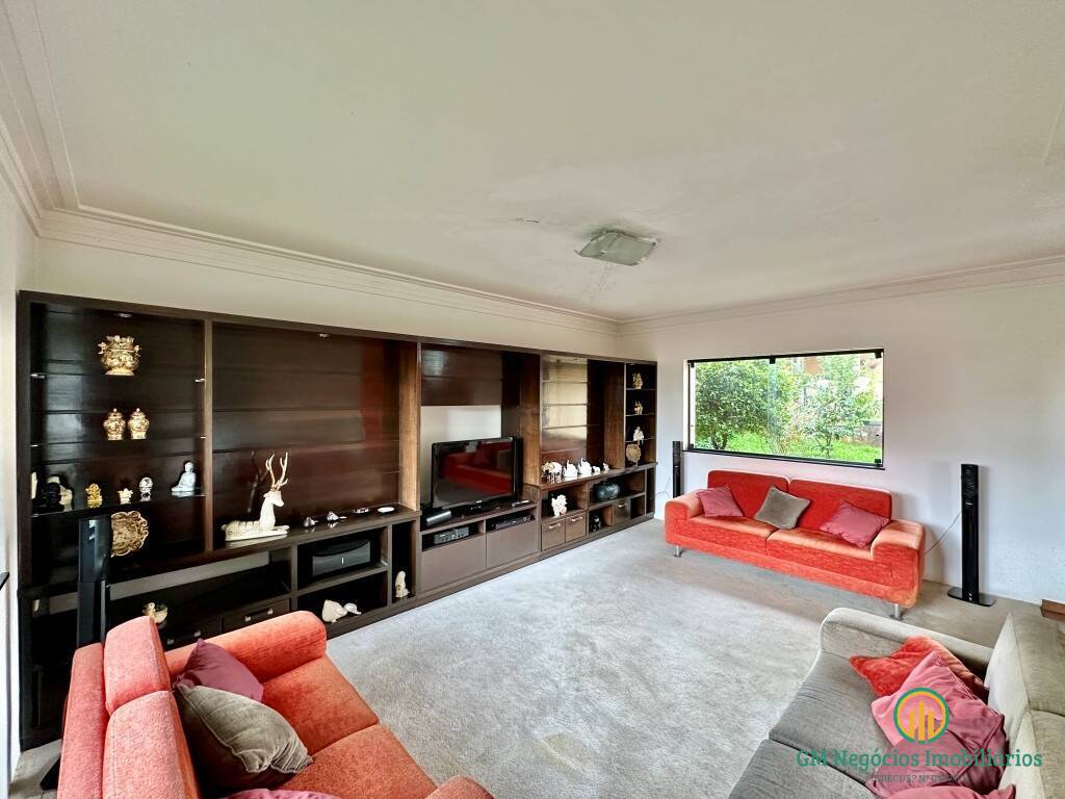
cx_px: 532
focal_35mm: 14
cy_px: 400
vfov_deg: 85.7
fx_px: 431
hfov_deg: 102.1
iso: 250
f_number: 2.2
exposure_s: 1/60
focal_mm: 2.22
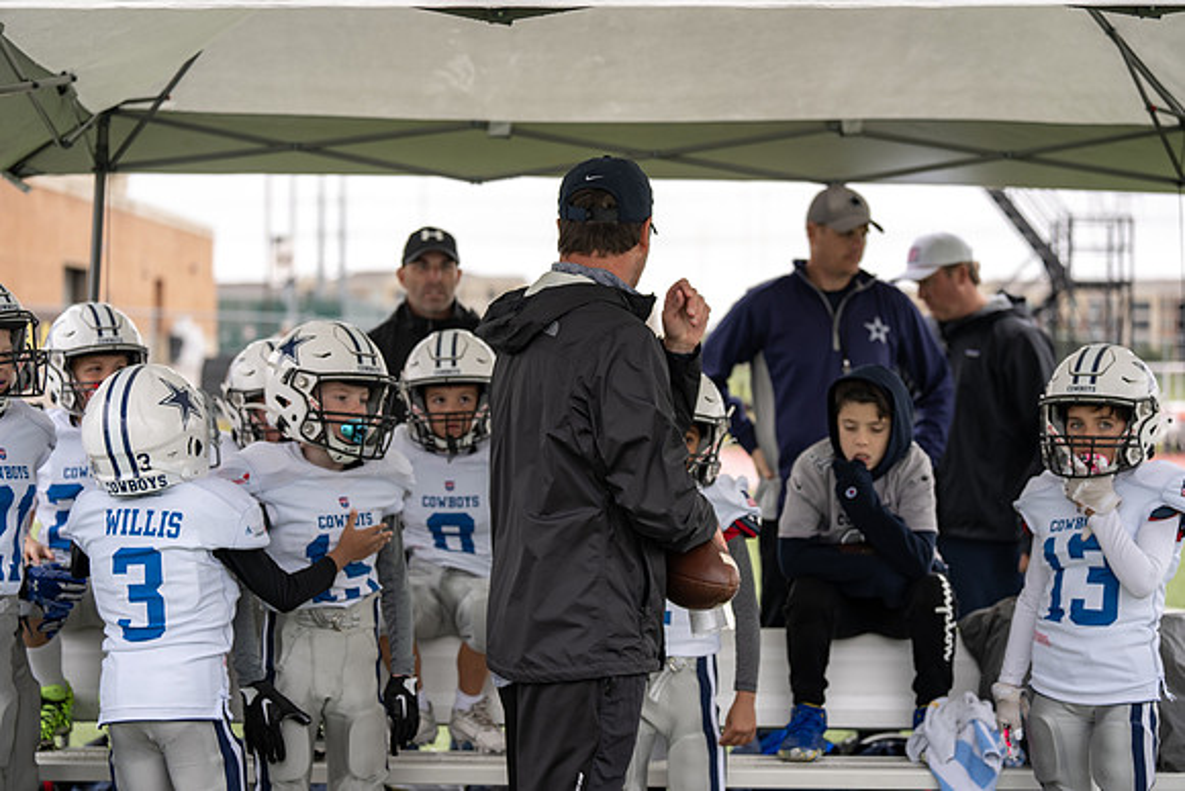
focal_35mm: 70
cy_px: 396
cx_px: 592
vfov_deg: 19.5
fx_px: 2305
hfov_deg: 28.8
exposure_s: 1/320
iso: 100
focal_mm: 70
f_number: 2.8
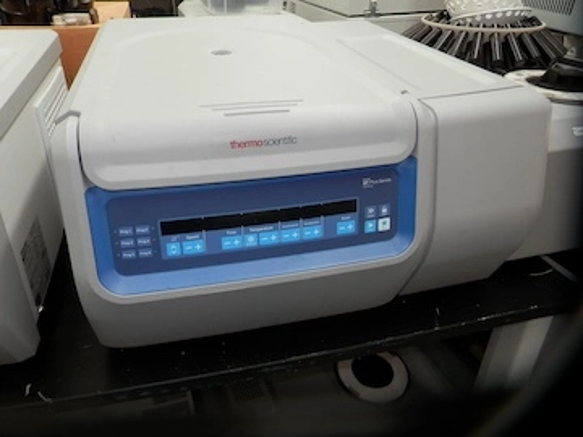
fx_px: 421
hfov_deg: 69.4
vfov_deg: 54.9
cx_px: 292
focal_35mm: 25
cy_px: 218
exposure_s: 1/30
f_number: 3
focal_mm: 4.5
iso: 100
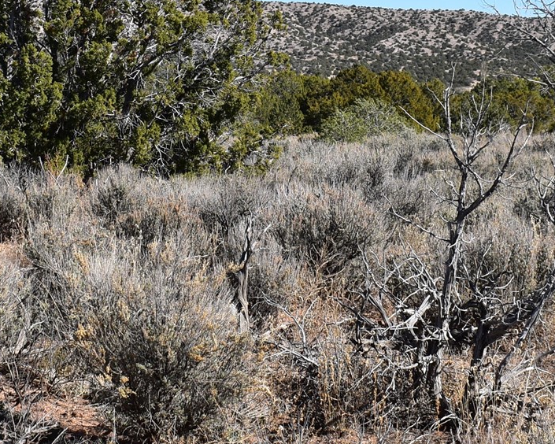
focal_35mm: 108
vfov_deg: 14.2
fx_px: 1781
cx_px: 176
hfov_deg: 17.7
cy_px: 143
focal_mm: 25
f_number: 11
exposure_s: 1/500
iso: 400
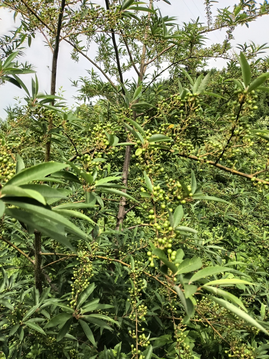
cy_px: 180
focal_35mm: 27
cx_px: 134
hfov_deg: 51.3
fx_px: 280
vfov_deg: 65.3
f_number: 1.8
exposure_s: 1/925
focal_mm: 3.61
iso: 64
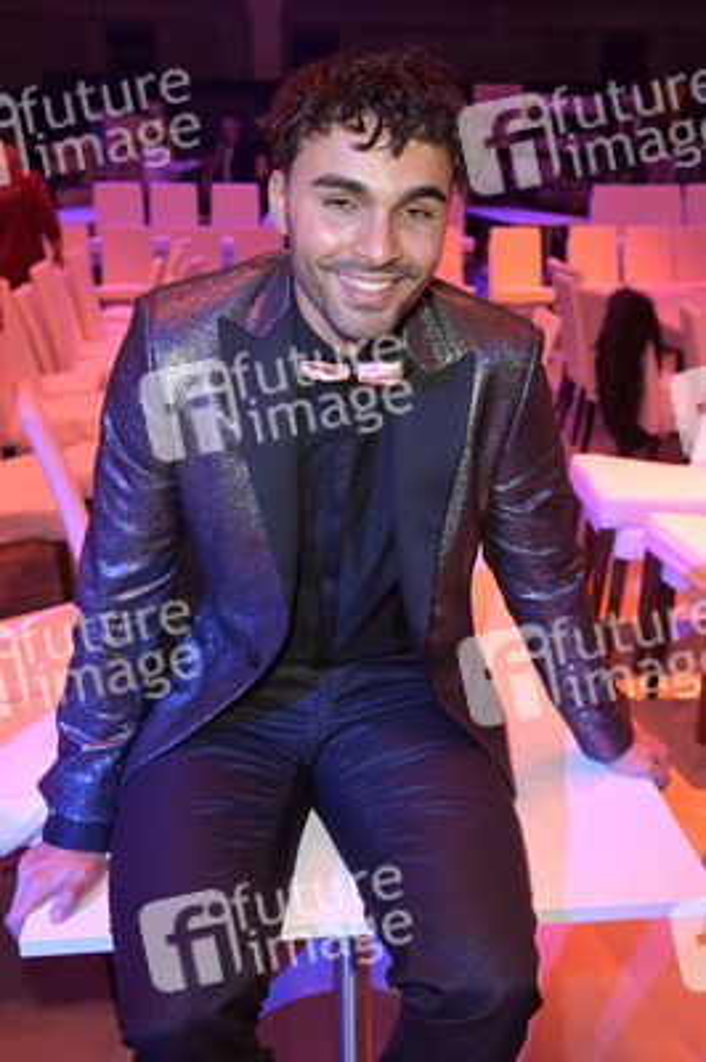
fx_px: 1031
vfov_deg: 54.5
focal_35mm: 35
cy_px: 531
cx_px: 353
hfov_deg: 37.8
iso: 4000
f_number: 5.6
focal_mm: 35
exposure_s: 1/100
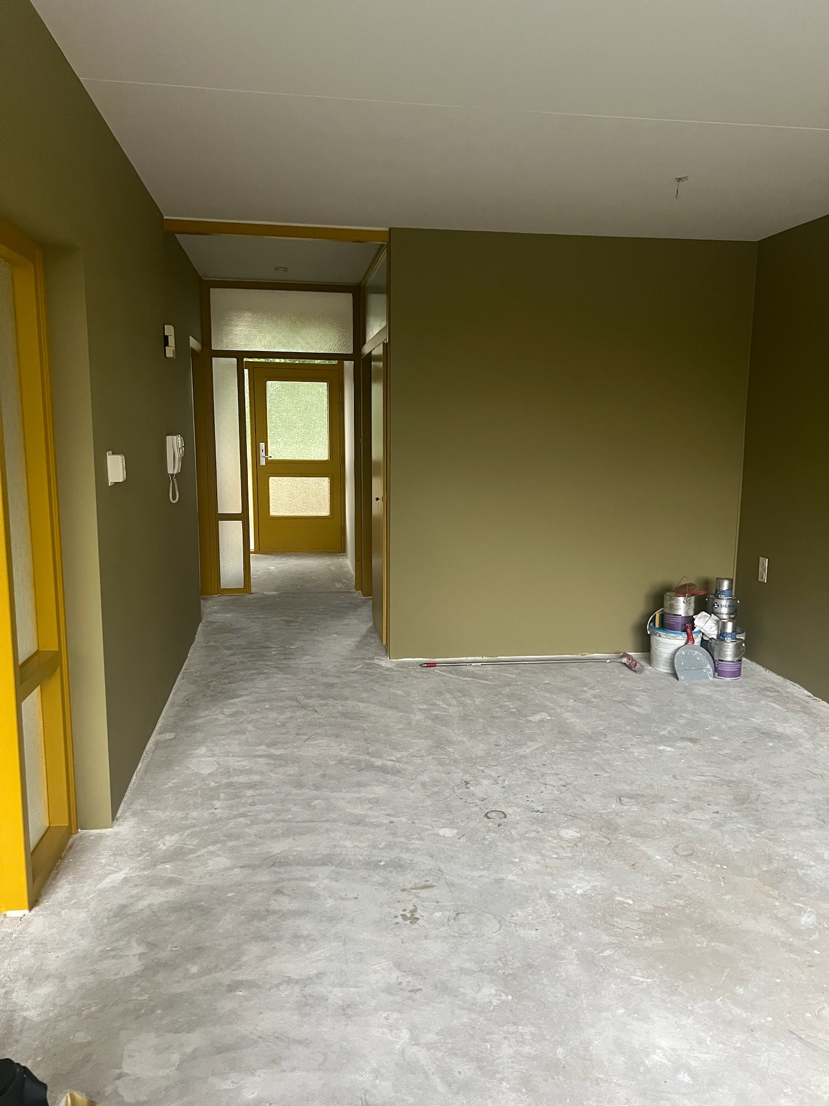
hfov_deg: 53.1
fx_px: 830
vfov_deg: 67.3
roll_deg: -0.5
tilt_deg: -8.1
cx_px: 414
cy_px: 553
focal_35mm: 26
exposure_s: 1/60
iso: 320
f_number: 1.5
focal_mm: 5.7
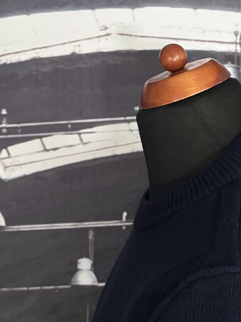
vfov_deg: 29.2
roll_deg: +0.2
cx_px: 239
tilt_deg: -8.0
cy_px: 112
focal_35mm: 66
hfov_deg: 21.5
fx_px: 613
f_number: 1.78
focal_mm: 6.76
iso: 800
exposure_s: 1/50
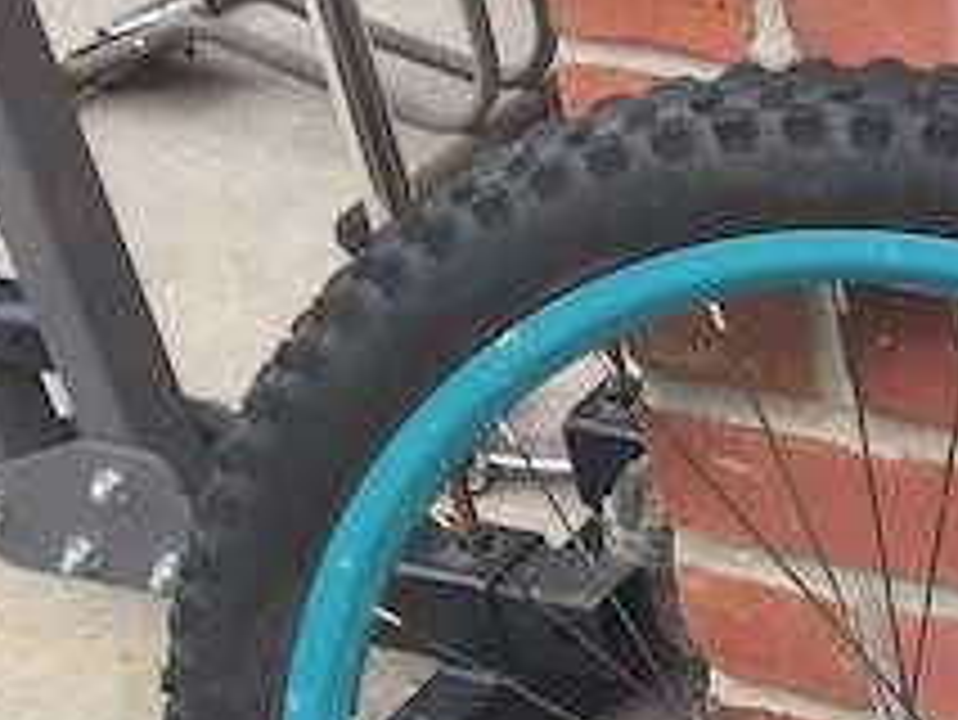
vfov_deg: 12.6
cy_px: 1233
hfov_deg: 16.3
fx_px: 3018
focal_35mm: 109
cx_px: 1480
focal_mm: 4.15
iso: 32
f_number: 2.2
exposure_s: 1/206
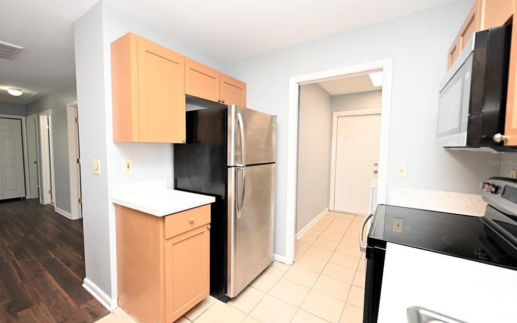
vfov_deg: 74.8
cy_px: 163
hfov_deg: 101.4
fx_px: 211
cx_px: 246
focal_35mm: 15
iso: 280
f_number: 4
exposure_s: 1/60
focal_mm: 14
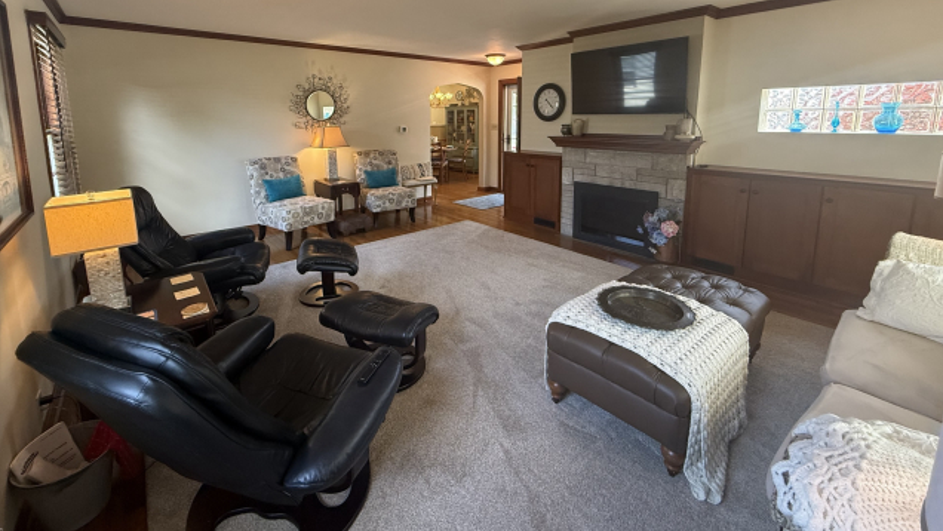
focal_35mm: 16
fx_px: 400
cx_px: 450
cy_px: 172
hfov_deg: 99.3
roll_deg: +1.3
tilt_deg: -8.0
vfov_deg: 65.1
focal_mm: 2.22
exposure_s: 1/120
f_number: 2.2
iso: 400
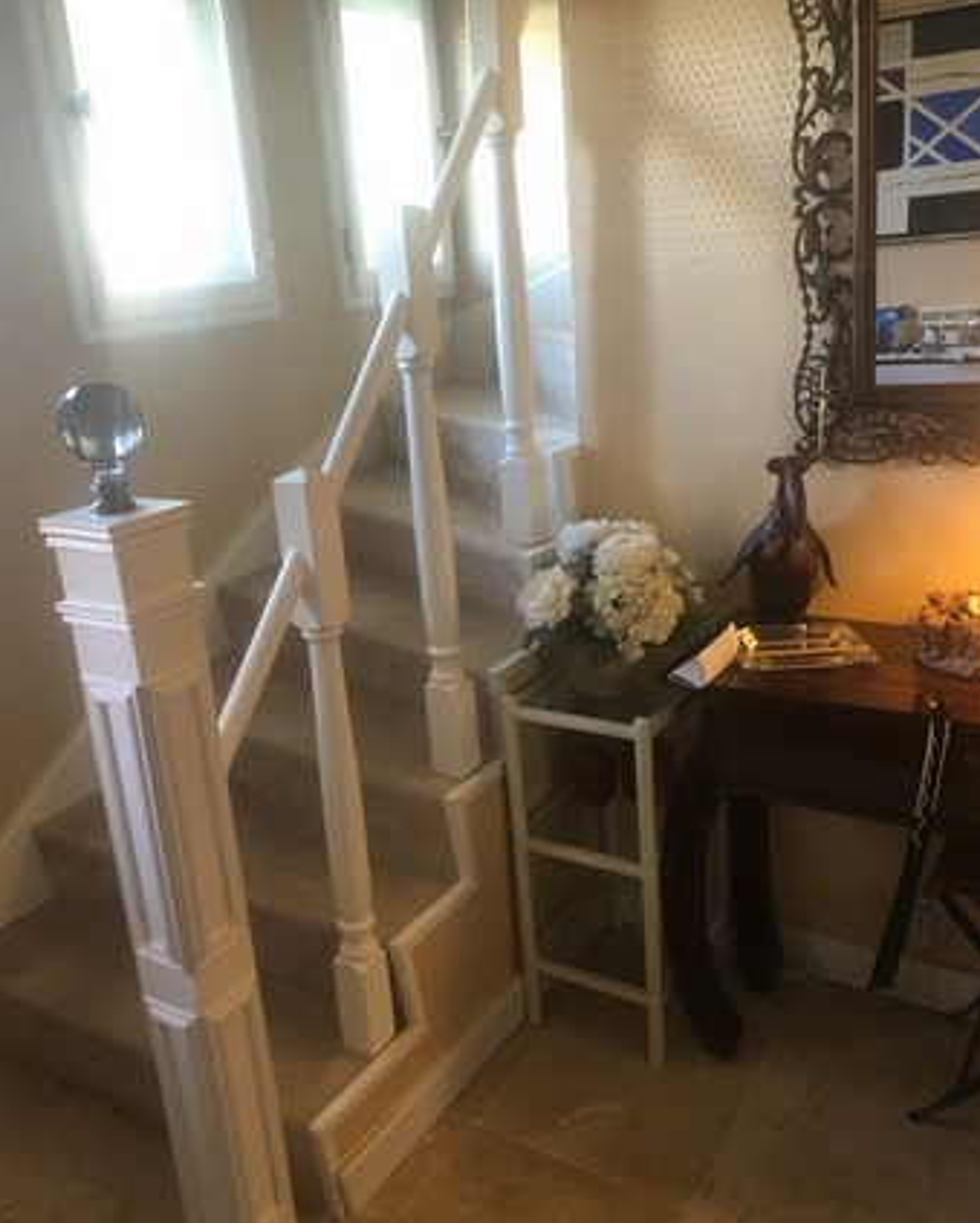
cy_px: 622
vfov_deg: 57.1
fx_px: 1123
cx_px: 471
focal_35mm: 31
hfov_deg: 47.1
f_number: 1.8
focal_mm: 3.99
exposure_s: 1/17
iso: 80
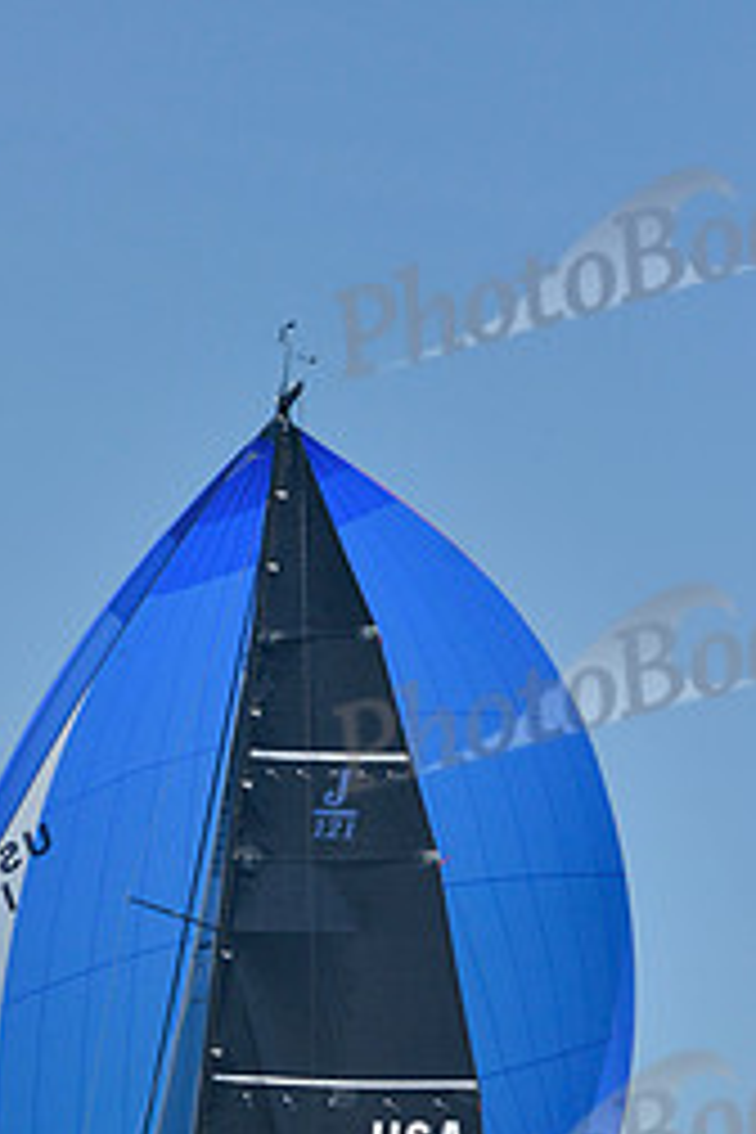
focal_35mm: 184
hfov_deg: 7.4
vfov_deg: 11.1
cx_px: 101
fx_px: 5796
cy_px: 976
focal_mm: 80
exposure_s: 1/1250
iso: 280
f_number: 8
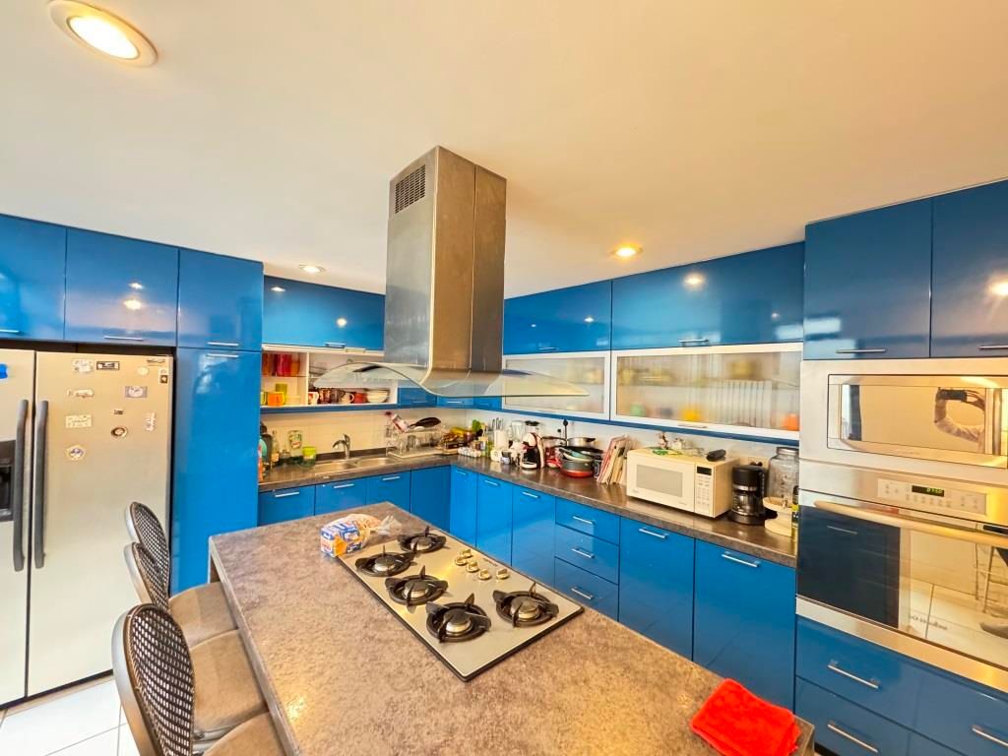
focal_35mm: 14
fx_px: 408
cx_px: 504
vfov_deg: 85.7
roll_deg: -0.7
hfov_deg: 102.1
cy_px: 378
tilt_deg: +0.4
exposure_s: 1/40
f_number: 2.2
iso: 1250
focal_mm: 2.22
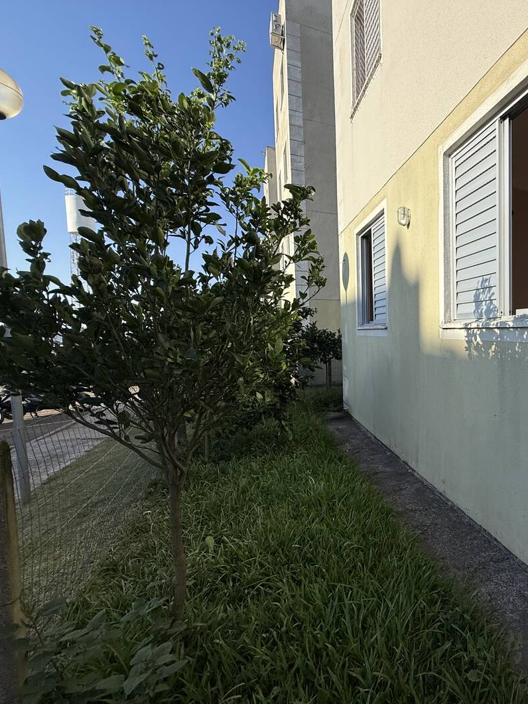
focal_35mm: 19
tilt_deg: -2.8
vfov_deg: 84.7
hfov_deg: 60.9
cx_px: 448
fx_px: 386
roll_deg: +0.1
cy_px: 353
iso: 50
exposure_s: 1/2410
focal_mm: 2.22
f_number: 2.2
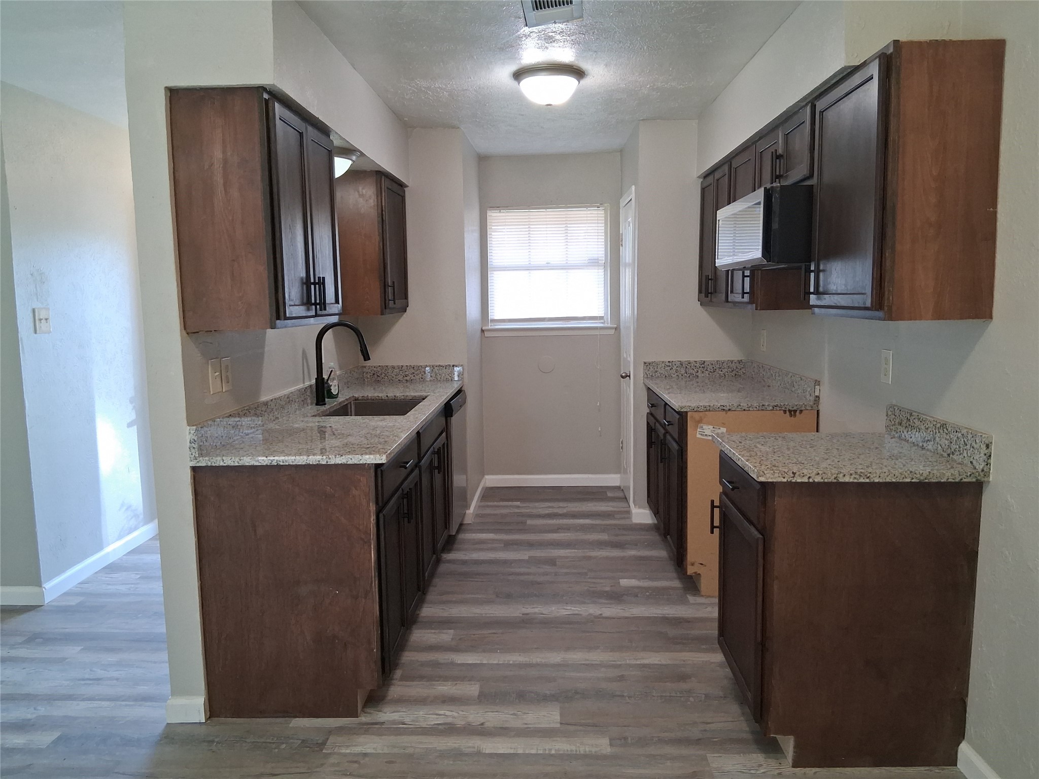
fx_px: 780
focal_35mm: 26
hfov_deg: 67.3
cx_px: 520
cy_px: 390
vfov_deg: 53.1
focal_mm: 3.98
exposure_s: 1/120
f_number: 1.8
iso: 250
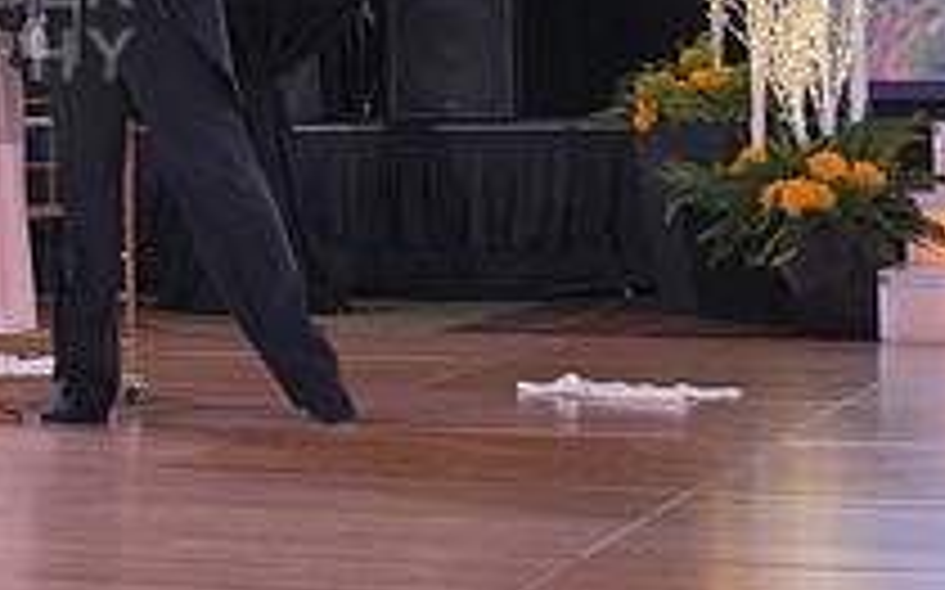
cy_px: 25
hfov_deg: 14.2
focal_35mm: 141
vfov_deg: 9.2
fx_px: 3629
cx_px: -302
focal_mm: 50
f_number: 4
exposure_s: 1/400
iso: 1600
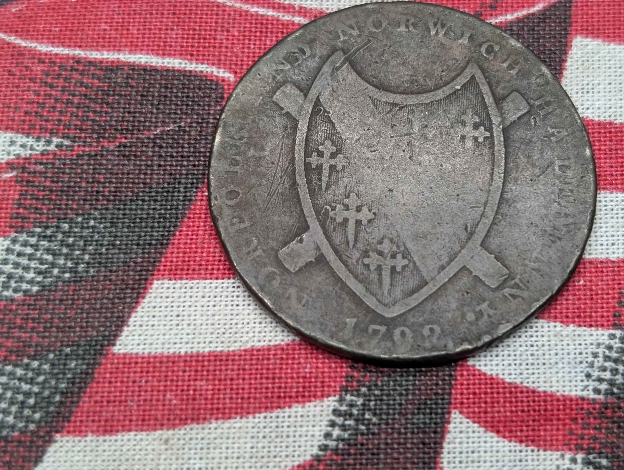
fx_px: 1101
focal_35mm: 61
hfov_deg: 31.6
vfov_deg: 24.1
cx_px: 366
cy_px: 201
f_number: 1.68
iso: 161
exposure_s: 1/160
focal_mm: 6.9
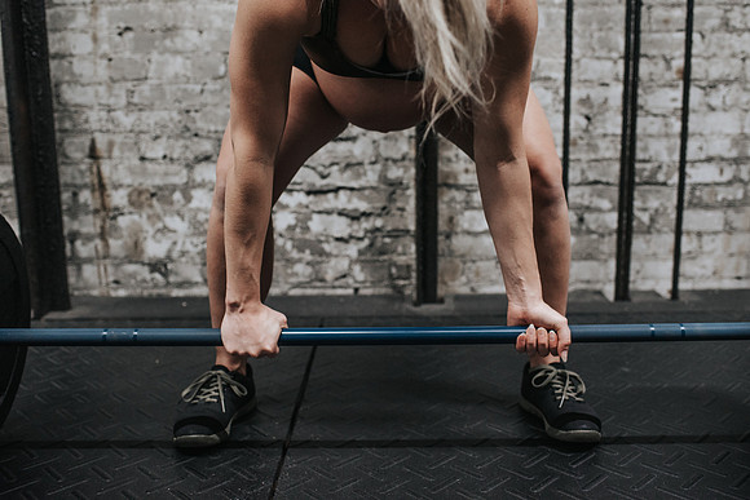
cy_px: 239
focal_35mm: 36
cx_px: 391
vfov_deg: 36.4
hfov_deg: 52.5
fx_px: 760
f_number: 3.2
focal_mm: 35
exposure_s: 1/250
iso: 800
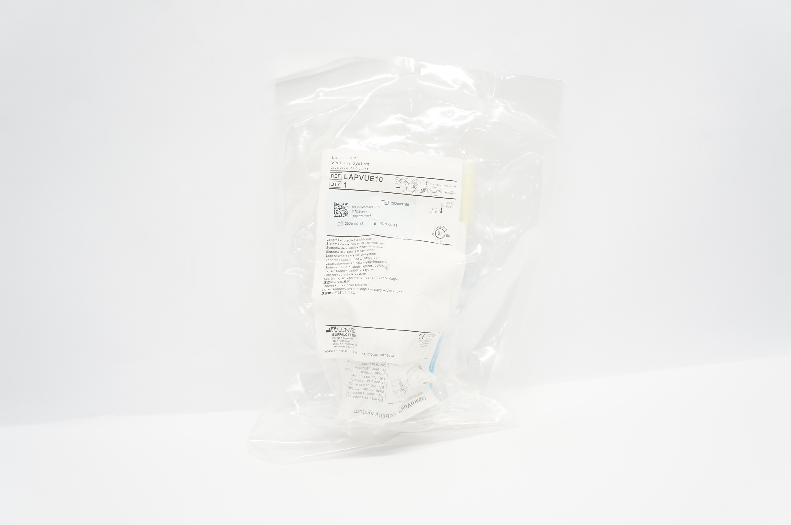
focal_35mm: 28
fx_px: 626
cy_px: 262
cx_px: 396
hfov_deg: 64.6
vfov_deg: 45.6
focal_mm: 19
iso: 800
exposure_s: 1/60
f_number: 6.3
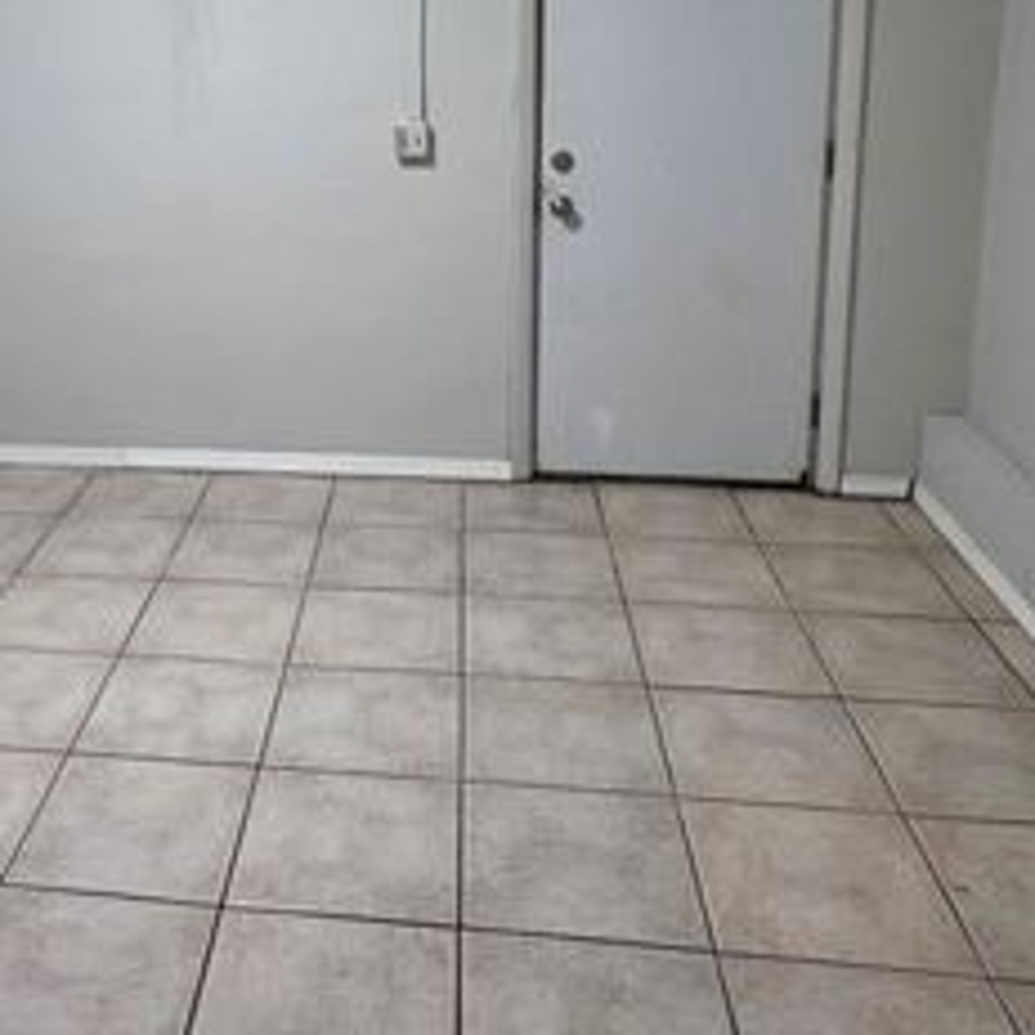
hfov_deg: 45.0
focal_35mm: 35
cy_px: 246
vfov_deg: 45.4
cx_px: 213
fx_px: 1184
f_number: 1.9
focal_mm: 2.2
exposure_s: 1/120
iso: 250
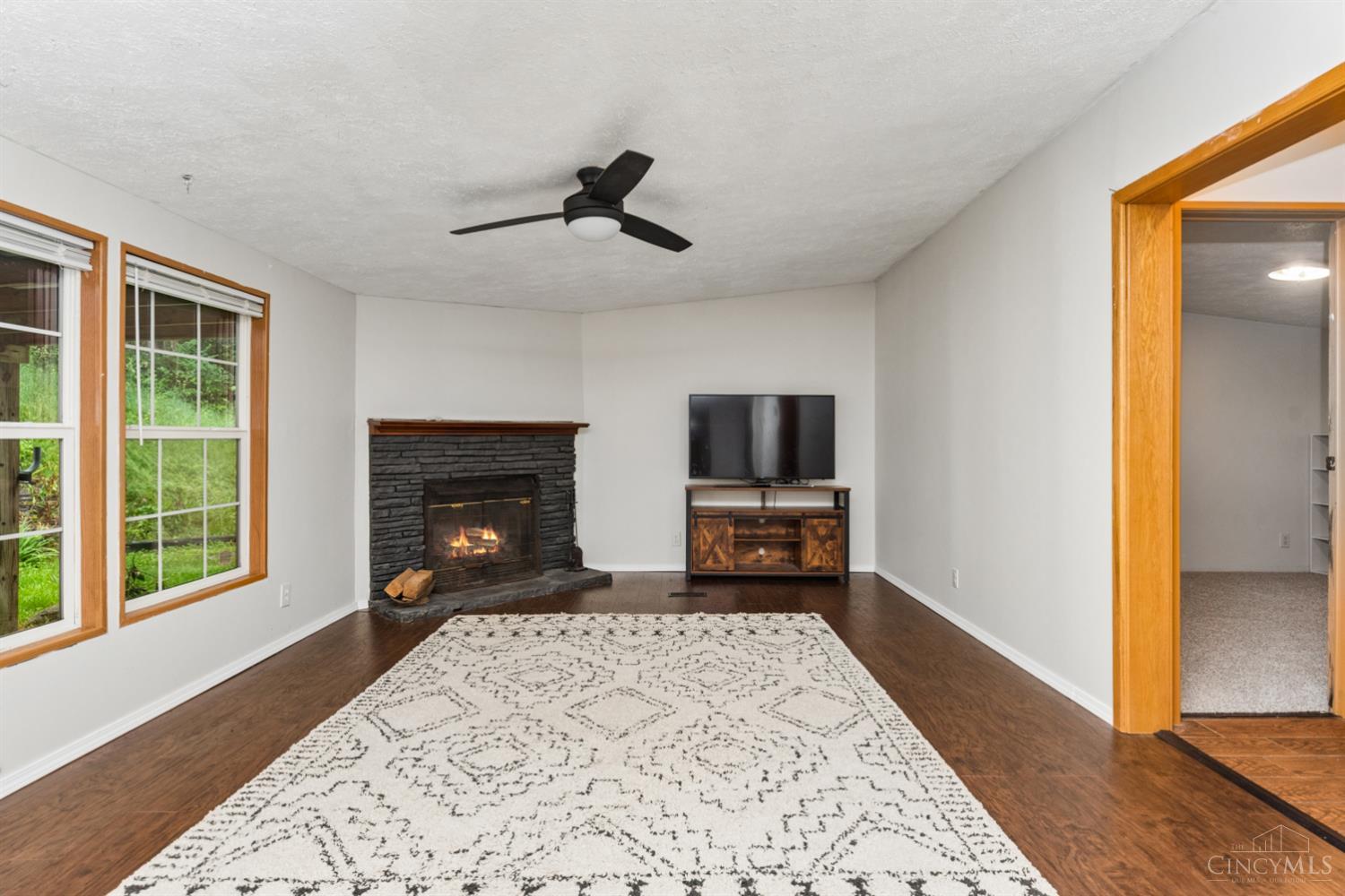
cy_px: 448
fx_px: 672
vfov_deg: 67.4
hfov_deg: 90.0
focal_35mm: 18
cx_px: 672
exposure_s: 1/200
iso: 800
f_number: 5.6
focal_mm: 18
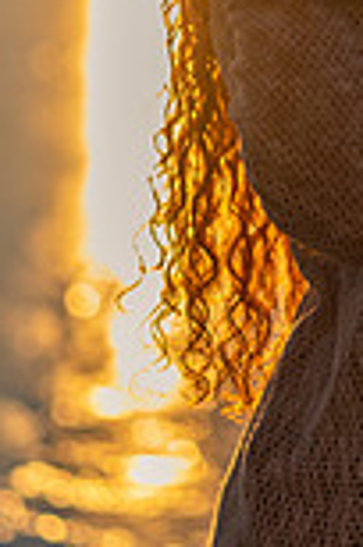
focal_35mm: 161
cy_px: 153
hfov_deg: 8.4
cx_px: 377
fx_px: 2446
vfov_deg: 12.8
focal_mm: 55
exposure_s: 1/4000
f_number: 1.8
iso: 100
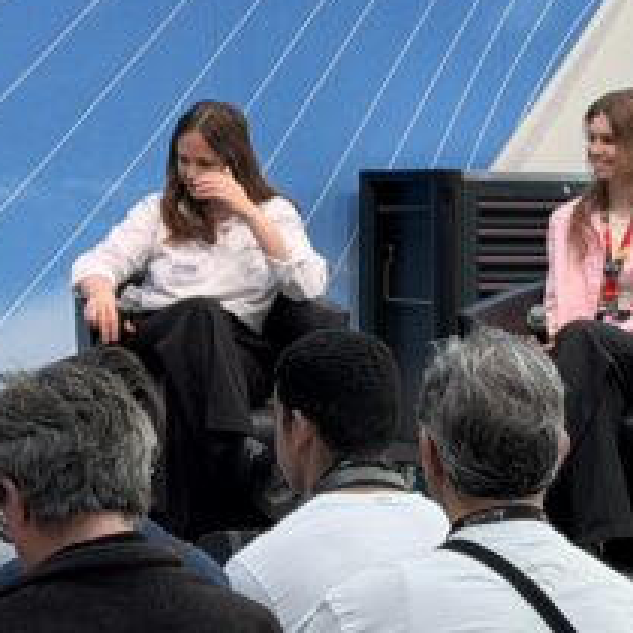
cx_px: -21
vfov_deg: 8.4
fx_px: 4283
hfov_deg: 8.4
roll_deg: -0.3
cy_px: 6
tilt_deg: +2.9
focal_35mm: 207
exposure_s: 1/516
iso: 64
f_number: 1.78
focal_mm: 6.76
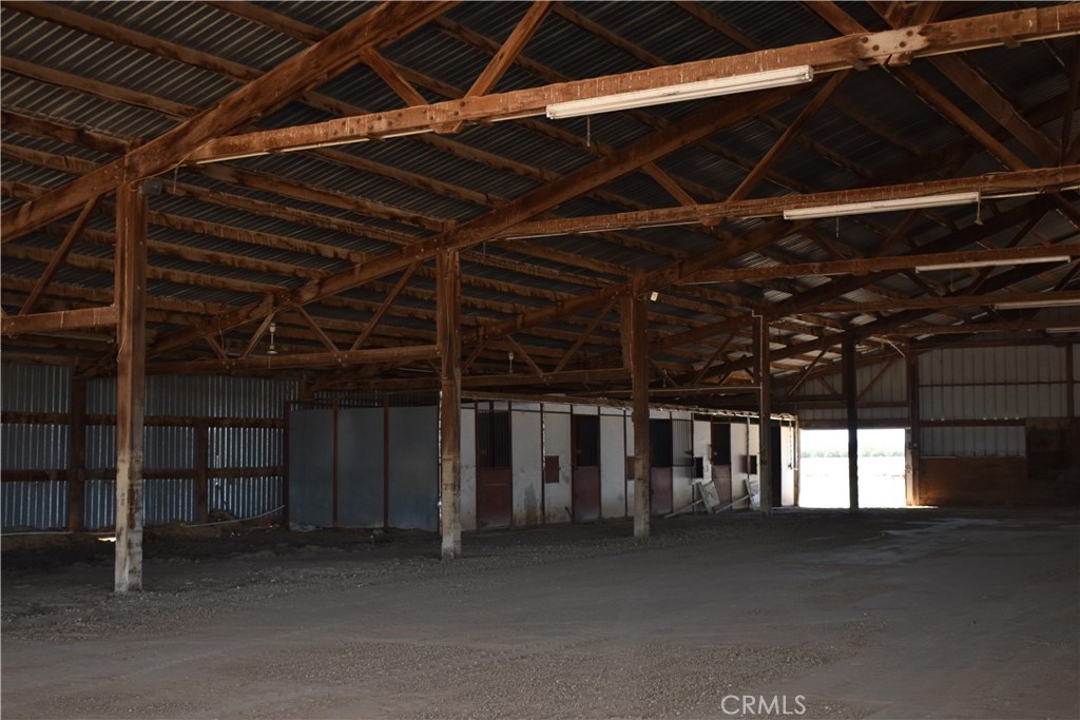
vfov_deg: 29.9
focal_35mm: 45
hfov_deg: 43.6
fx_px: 1350
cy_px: 360
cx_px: 540
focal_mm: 30
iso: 360
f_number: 5
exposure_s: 1/200
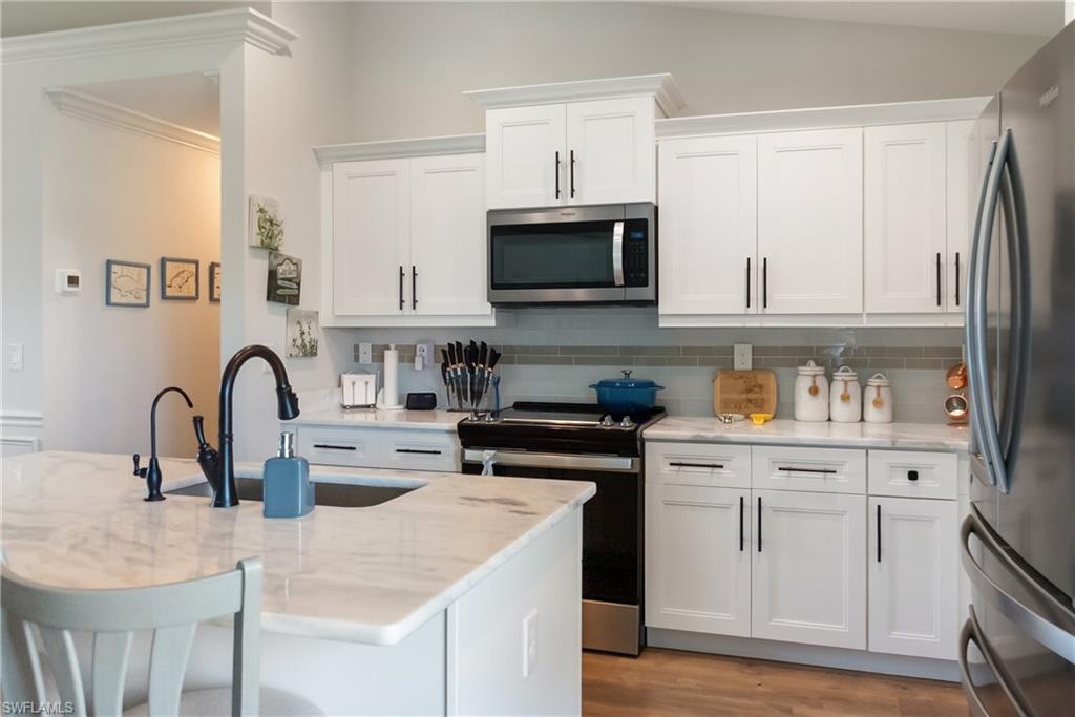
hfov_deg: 67.4
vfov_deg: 47.9
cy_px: 358
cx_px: 538
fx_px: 806
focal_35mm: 27
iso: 1000
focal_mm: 18
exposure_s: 1/125
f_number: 4.5
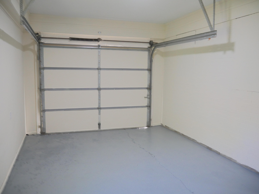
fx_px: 224
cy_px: 97
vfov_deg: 46.8
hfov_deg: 60.0
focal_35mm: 30
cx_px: 130
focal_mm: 15
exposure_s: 1/60
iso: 1600
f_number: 3.6
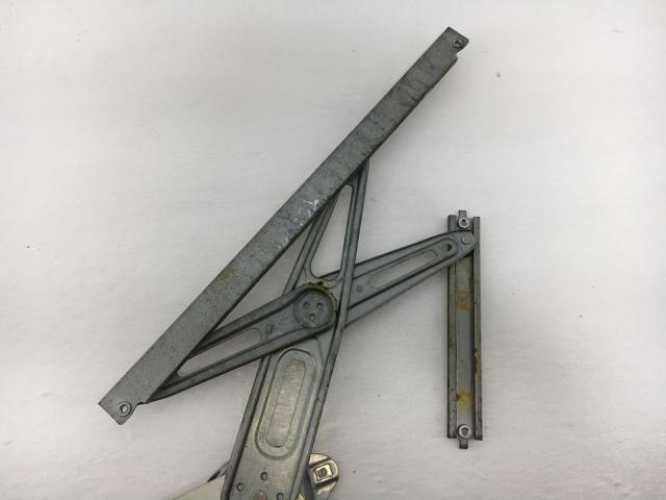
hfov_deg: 61.7
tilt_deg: -74.5
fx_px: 558
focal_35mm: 29
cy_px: 250
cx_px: 333
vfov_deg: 48.2
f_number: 2.2
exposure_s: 1/591
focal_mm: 4.15
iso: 25
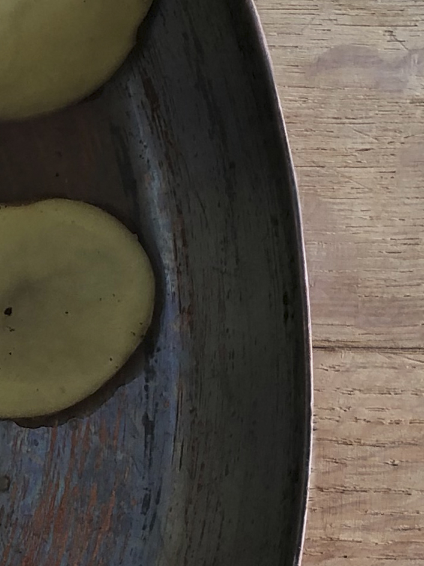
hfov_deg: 11.8
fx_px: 1943
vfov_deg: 16.4
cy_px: 451
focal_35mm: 119
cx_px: -253
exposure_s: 1/25
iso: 40
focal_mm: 4
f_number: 1.8
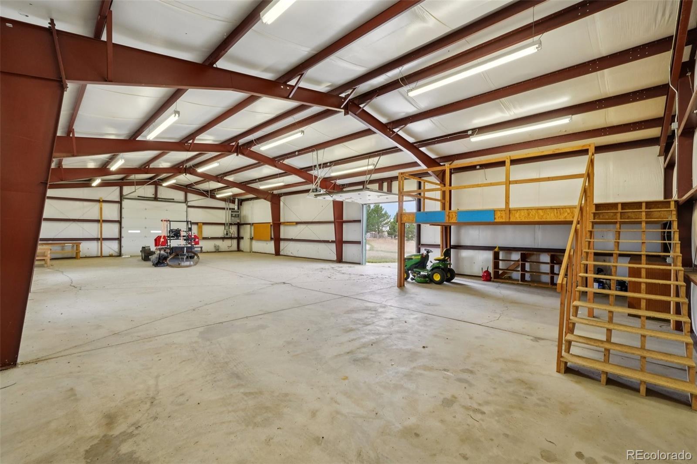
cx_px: 348
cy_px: 232
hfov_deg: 100.4
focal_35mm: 15
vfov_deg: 77.3
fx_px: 290
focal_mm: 10
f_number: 8
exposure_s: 1/60
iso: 800
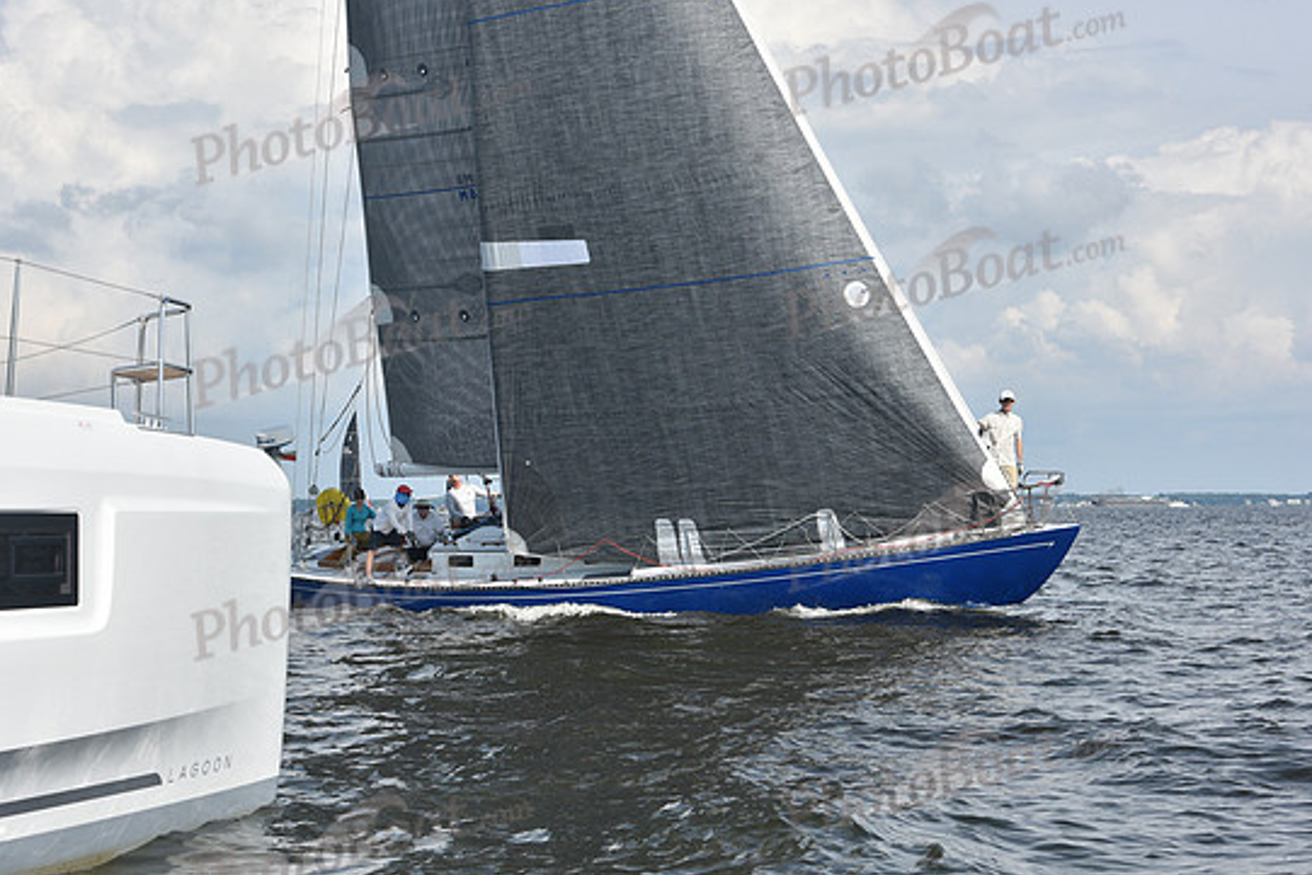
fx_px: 2734
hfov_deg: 27.0
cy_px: 438
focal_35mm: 75
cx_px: 660
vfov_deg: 18.2
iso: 320
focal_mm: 70
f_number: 8
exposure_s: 1/1250
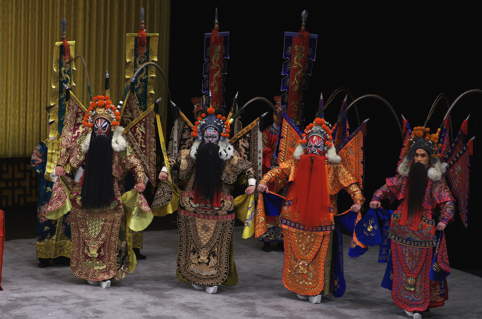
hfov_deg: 10.9
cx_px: 255
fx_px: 2525
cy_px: 171
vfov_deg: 7.2
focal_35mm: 189
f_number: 5.6
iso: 200
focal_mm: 115
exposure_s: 1/200
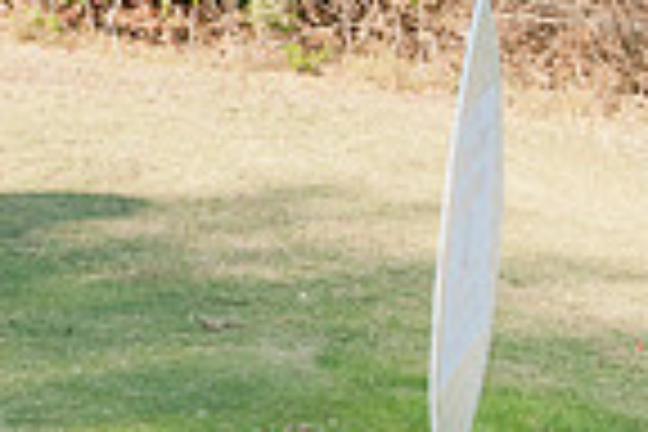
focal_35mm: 169
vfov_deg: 8.0
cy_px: -151
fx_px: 3042
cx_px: -315
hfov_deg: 11.7
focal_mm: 28
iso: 250
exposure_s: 1/125
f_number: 5.6
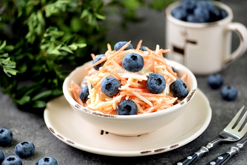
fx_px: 721
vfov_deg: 13.1
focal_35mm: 105
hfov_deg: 19.4
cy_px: 82
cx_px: 124
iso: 160
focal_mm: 105
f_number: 4
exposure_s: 1/40
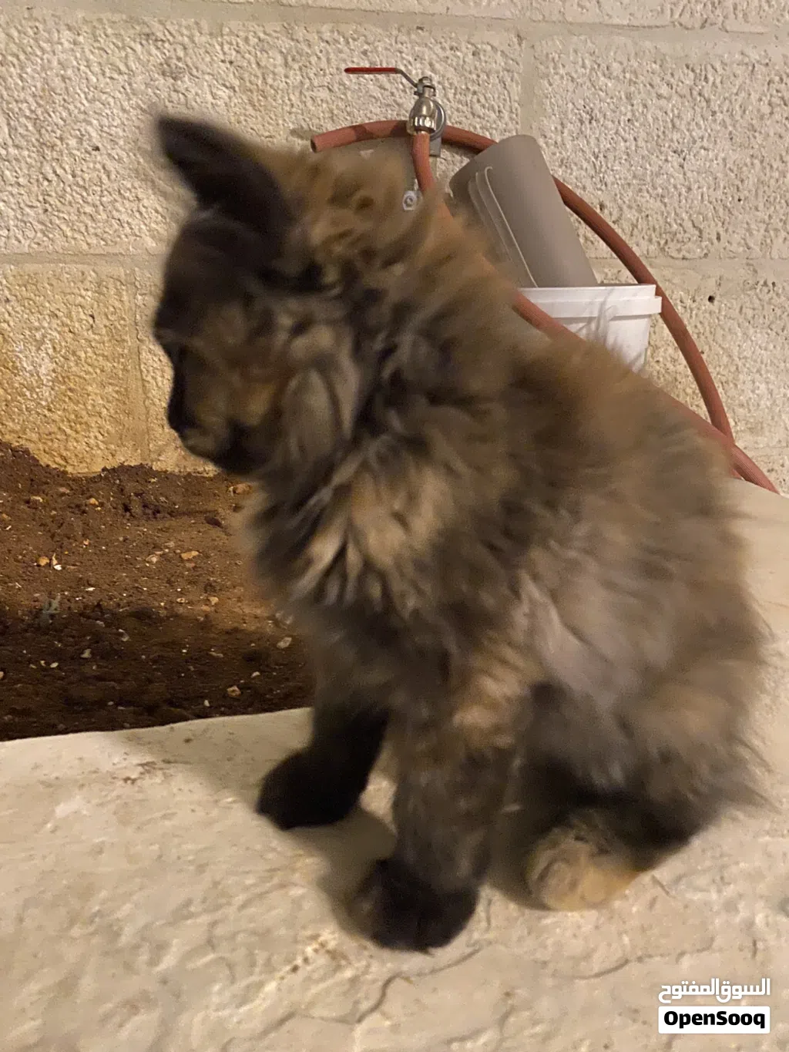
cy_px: 526
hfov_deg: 53.1
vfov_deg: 67.3
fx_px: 790
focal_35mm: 26
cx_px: 394
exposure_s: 1/30
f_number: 1.8
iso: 800
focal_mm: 4.25
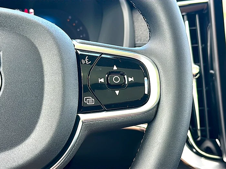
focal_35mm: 47
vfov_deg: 30.9
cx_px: 113
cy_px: 84
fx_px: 307
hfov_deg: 40.4
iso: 100
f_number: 1.78
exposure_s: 1/220
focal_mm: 6.86
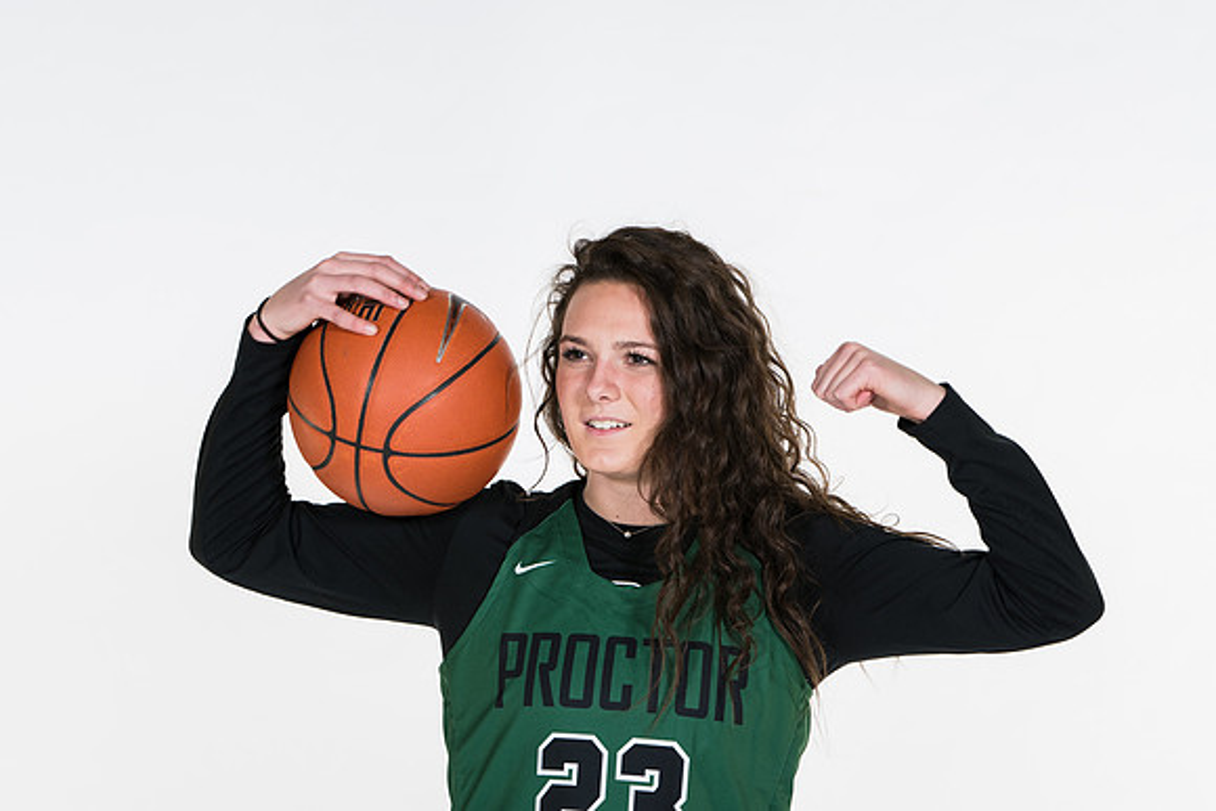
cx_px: 608
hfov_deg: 11.0
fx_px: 6335
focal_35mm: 188
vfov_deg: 7.3
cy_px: 406
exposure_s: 1/160
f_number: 5.6
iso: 200
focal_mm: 125
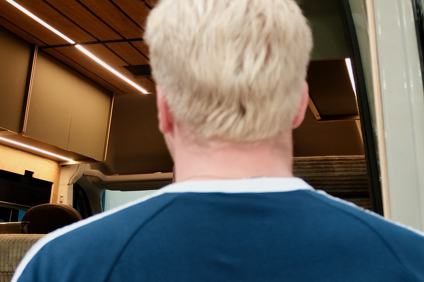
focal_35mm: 103
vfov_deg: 13.3
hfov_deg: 19.4
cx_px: 26
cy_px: 114
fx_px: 1213
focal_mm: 19.6
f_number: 3.1
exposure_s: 1/27
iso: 400
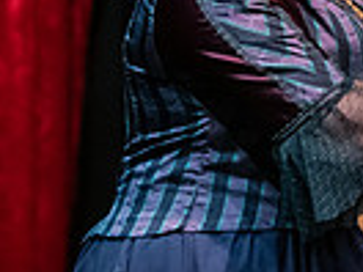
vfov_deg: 3.8
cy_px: -51
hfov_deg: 5.1
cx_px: 311
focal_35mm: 390
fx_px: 4090
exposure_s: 1/200
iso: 3200
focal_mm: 92
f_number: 3.2
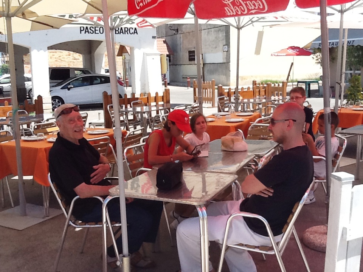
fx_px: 336
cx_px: 182
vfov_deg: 44.2
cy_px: 136
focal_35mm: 32
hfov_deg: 56.8
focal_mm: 2.03
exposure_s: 1/835
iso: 80
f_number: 2.4
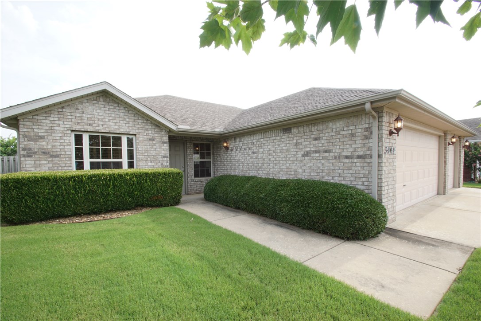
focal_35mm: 15
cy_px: 160
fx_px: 200
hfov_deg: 100.4
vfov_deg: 77.3
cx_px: 240
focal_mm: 10
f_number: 22
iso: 100
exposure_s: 1/5
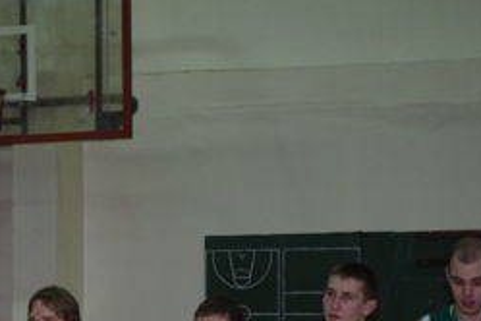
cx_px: -97
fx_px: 2057
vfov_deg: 8.8
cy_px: 376
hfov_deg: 13.0
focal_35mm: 154
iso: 800
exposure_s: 1/60
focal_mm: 40
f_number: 5
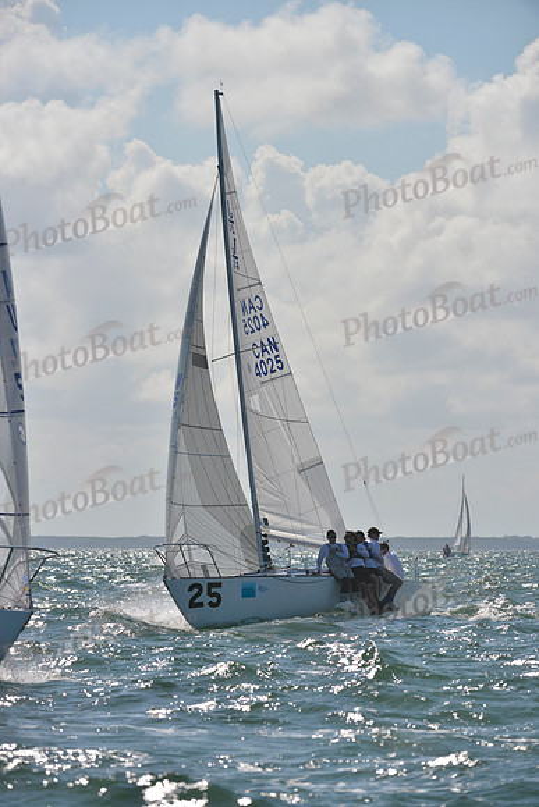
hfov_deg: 6.9
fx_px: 4489
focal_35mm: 200
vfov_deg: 10.3
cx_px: 270
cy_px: 404
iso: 280
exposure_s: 1/2000
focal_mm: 200
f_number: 8
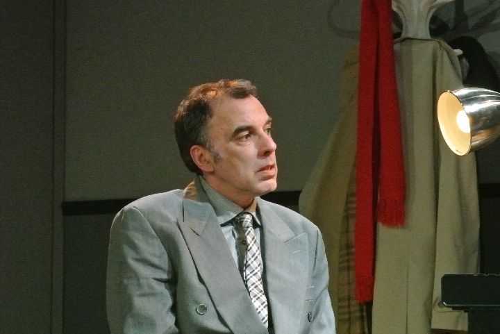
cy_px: 167
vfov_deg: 4.6
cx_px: 250
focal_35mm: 297
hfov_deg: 6.9
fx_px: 4127
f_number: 13
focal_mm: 110
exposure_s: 1/60
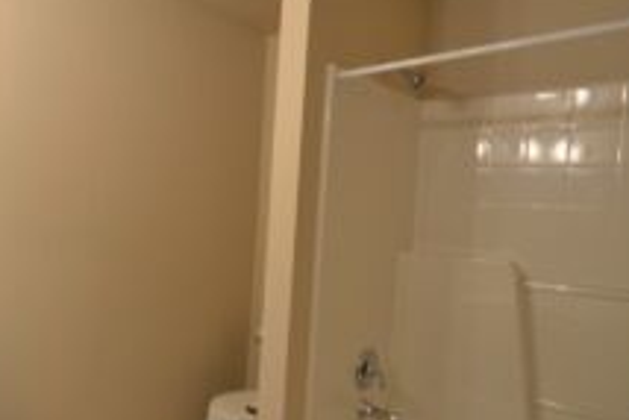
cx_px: 226
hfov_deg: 64.3
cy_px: 231
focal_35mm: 28
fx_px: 490
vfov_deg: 46.4
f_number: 3.5
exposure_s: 1/8
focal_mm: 10
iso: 100
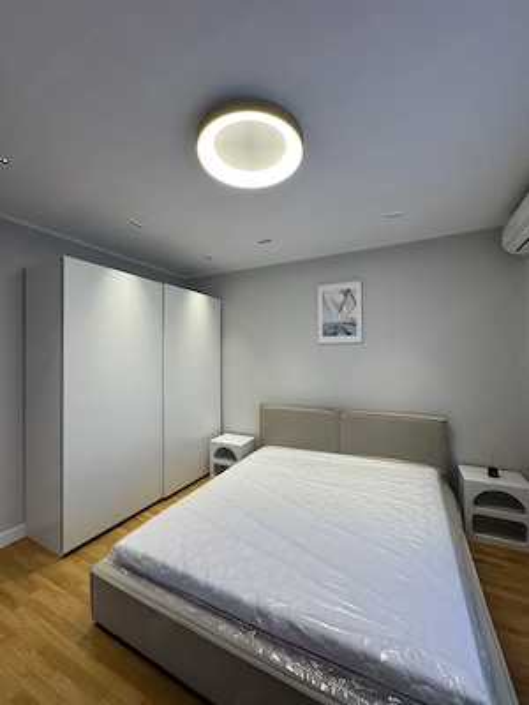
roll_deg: +0.3
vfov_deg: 102.1
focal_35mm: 14
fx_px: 285
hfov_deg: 85.7
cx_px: 264
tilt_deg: +1.8
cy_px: 352
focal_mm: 2.22
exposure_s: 1/100
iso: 64
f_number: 2.2
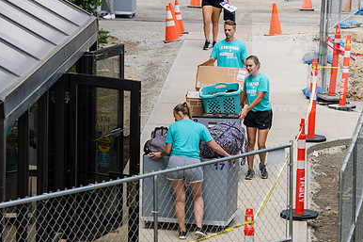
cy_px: 128
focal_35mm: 188
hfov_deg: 10.9
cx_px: 224
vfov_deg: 7.3
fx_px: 1895
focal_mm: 125
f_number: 4
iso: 100
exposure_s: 1/400
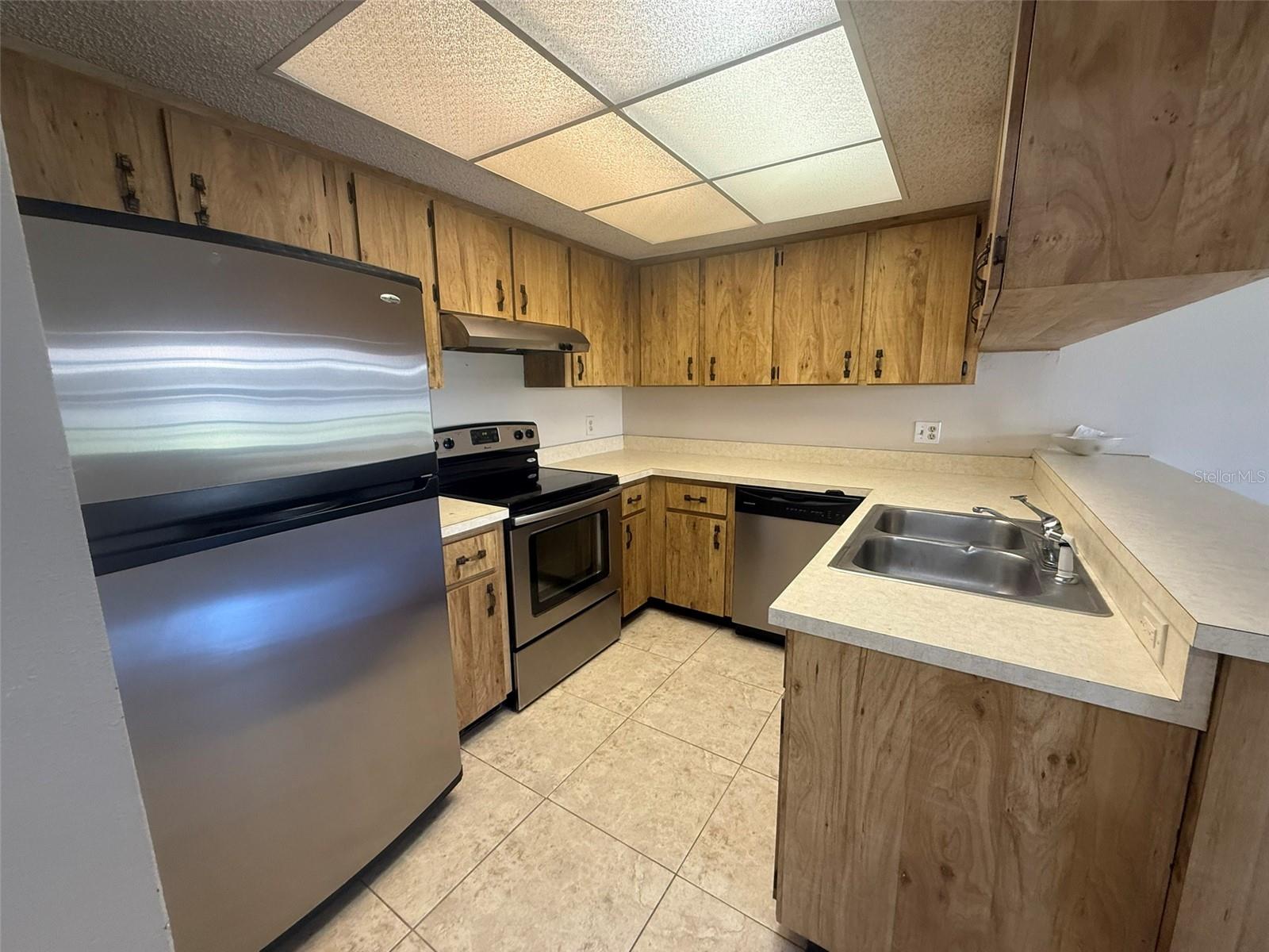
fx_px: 513
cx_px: 634
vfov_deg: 85.7
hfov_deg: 102.1
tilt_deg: -10.2
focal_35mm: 14
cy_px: 476
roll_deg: +0.1
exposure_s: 1/60
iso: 250
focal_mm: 2.22
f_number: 2.2
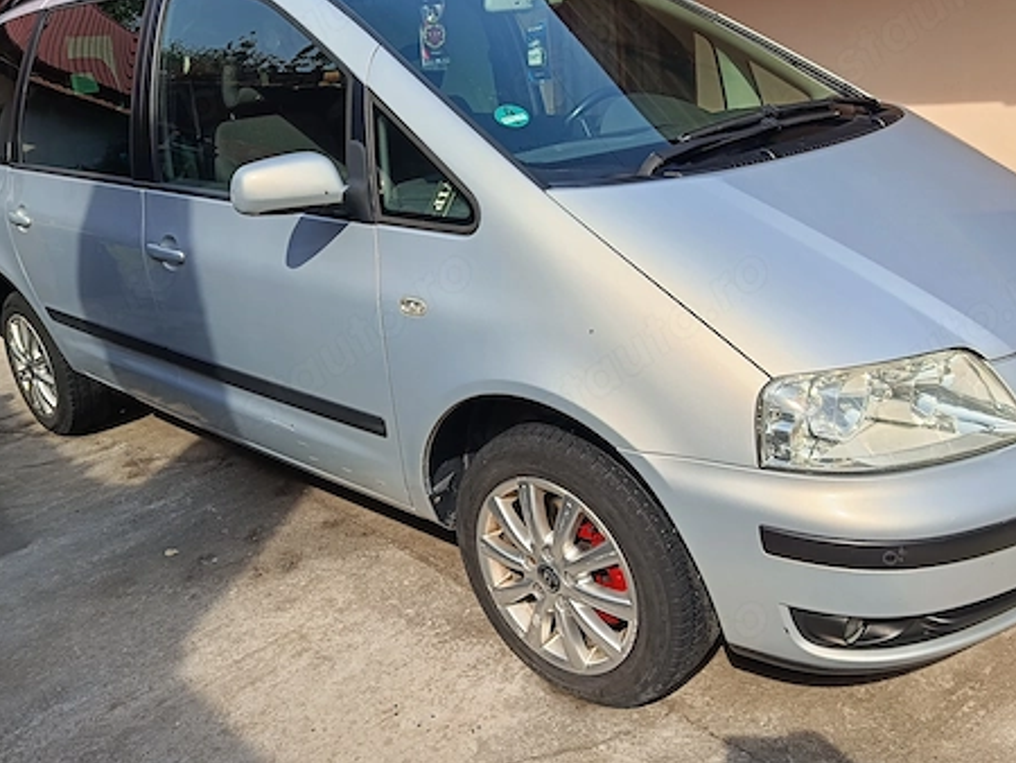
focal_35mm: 32
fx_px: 940
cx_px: 501
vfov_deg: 44.2
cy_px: 391
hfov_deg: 56.8
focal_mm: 5.24
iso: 50
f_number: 1.7
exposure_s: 1/422
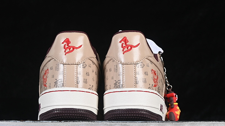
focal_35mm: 108
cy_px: 57
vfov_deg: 11.2
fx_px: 644
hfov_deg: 19.8
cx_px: 106
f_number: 7.1
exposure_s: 1/60
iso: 160
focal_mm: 50
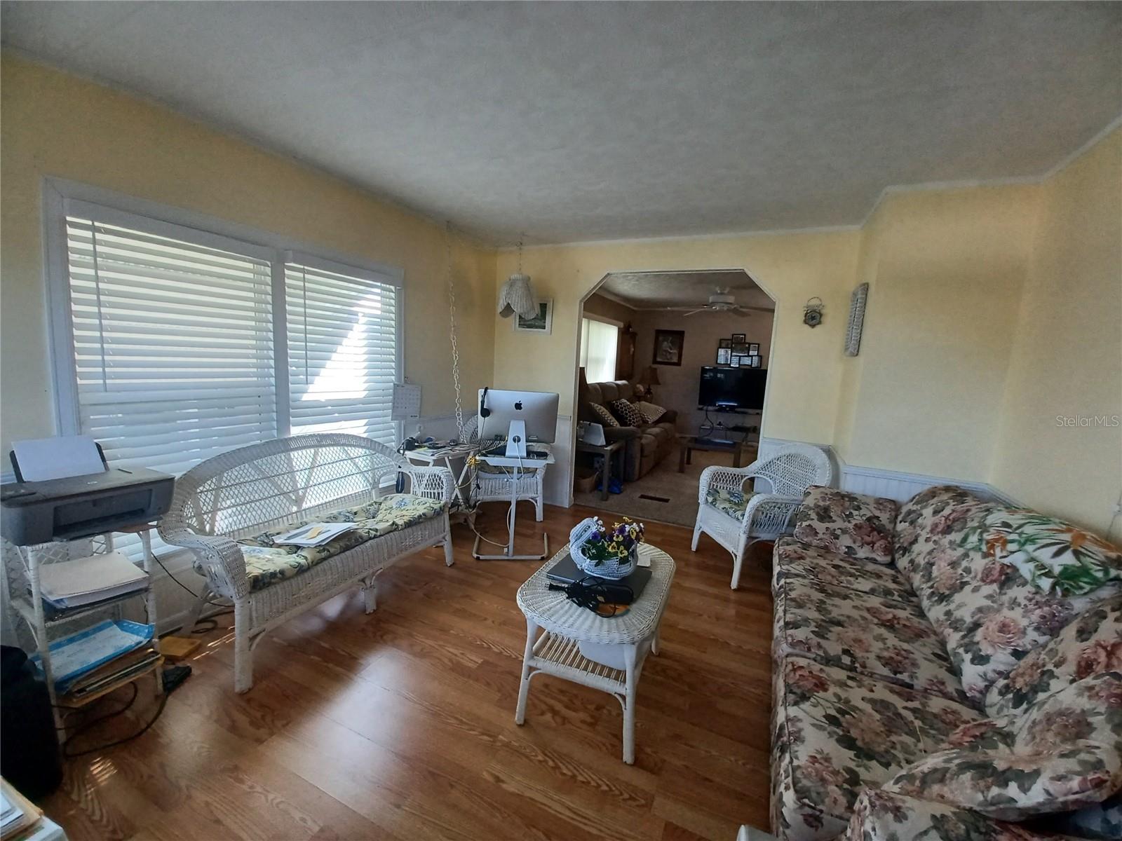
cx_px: 561
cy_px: 420
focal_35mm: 13
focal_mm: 1.42
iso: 80
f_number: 2.2
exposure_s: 1/60
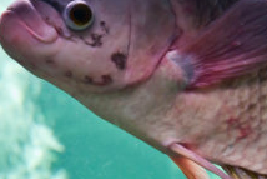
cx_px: 328
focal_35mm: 214
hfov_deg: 9.5
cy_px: 78
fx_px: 1588
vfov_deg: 6.4
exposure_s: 1/10
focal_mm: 50
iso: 1250
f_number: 5.6
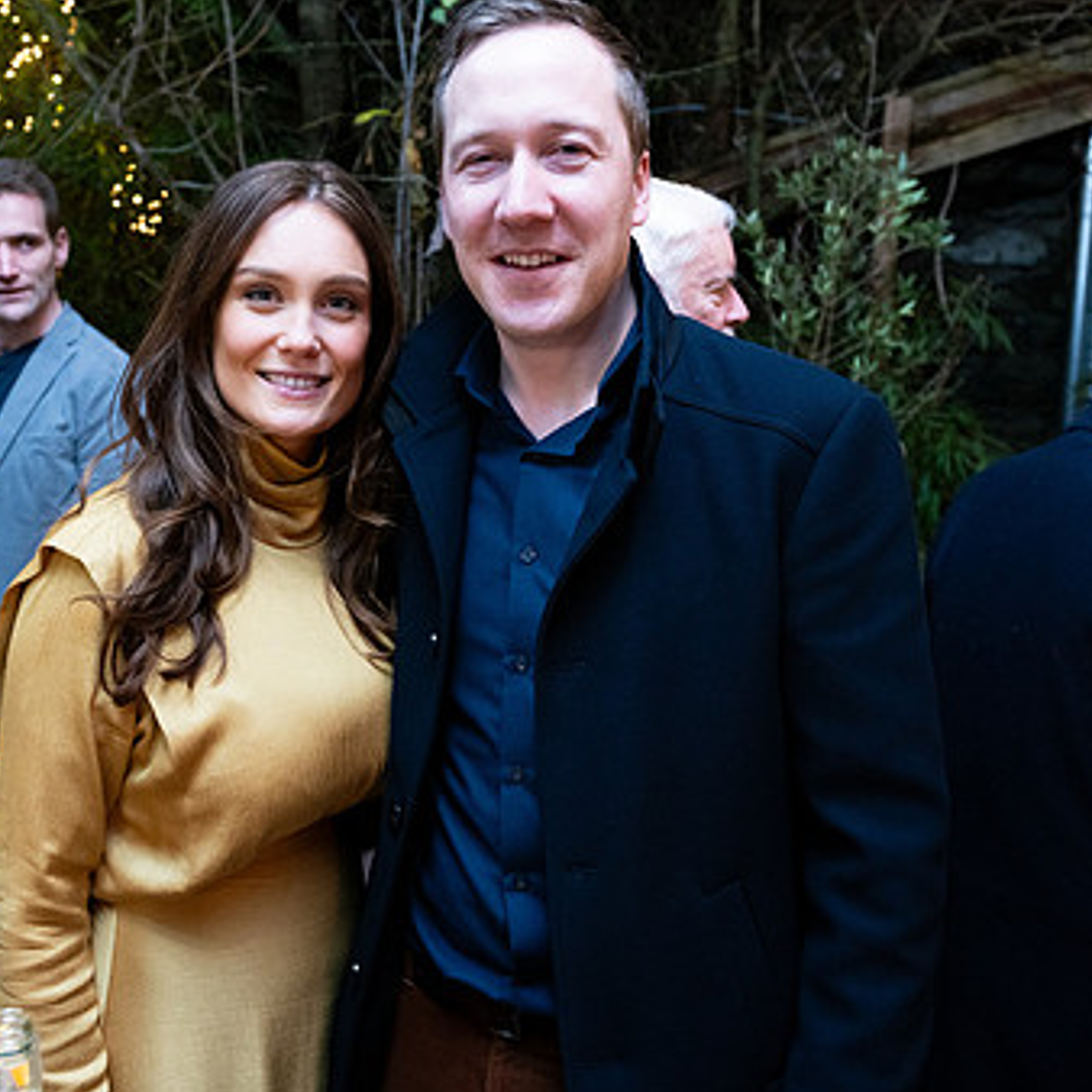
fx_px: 1249
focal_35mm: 35
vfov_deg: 47.1
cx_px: 475
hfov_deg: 47.1
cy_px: 489
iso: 640
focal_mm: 24
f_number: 3.5
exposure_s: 1/160
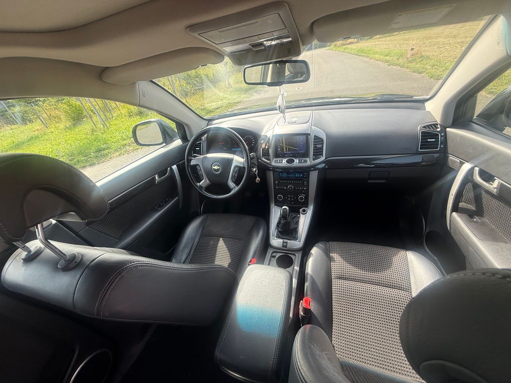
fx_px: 207
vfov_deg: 85.7
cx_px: 256
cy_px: 192
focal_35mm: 14
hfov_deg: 102.1
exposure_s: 1/155
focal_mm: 2.22
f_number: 2.2
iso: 64
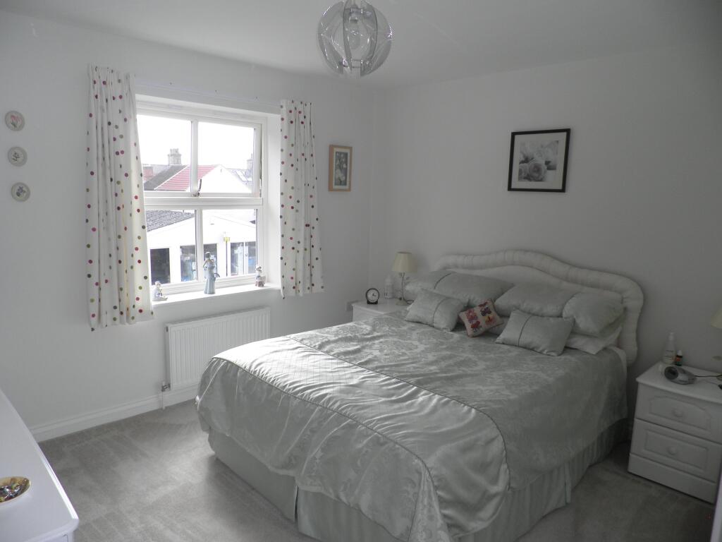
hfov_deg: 71.6
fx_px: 501
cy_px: 271
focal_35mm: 24
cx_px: 361
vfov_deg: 56.8
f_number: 3.3
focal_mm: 4.3
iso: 64
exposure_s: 1/100
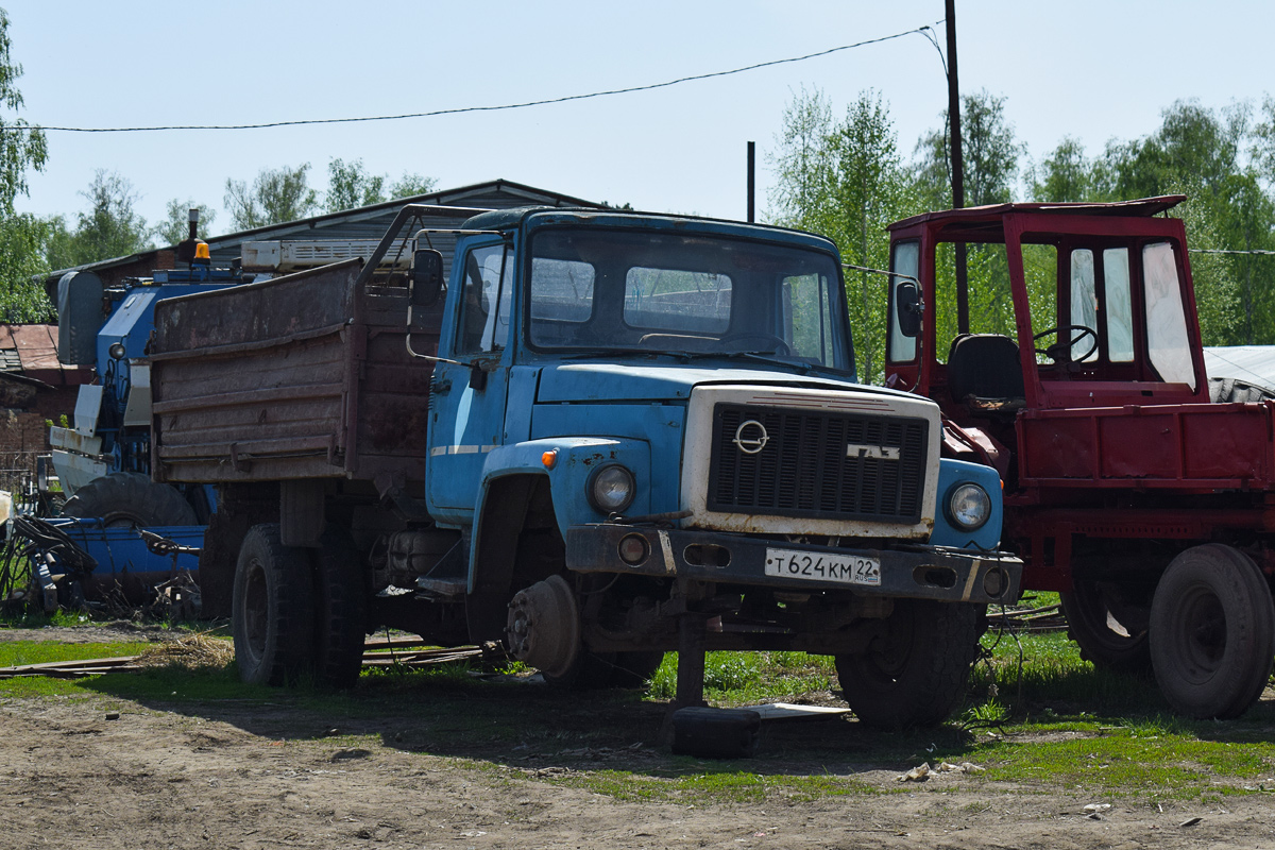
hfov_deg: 28.1
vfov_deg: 18.9
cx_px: 638
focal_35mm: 72
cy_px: 425
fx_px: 2550
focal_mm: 48
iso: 200
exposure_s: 1/1000
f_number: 7.1
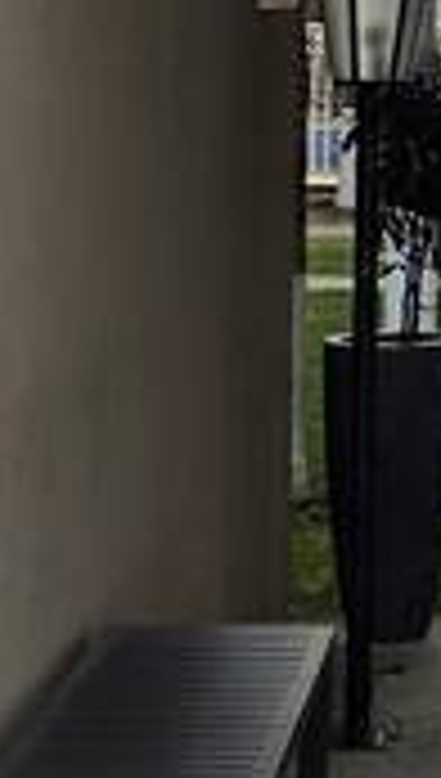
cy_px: -135
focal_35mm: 156
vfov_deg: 13.4
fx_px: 3226
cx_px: 886
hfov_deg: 7.5
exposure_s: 1/5445
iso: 64
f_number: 1.4
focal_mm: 6.5
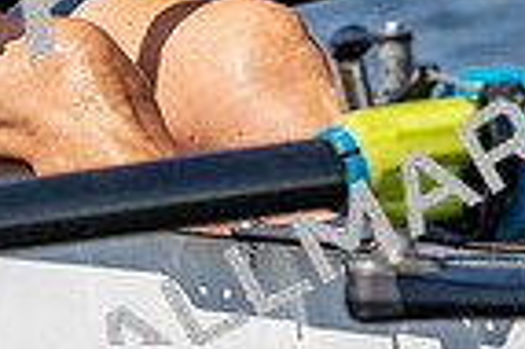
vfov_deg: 1.2
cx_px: -305
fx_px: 17305
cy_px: -285
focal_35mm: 1188
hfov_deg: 1.7
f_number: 5.6
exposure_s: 1/2000
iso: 200
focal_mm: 293
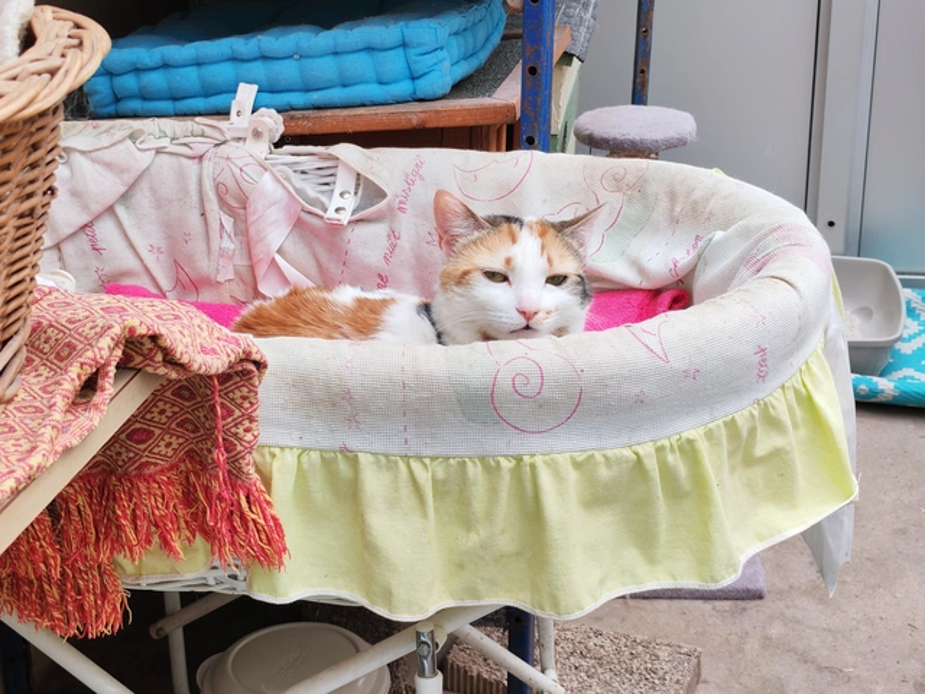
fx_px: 1523
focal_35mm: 57
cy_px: 347
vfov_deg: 25.7
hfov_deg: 33.8
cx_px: 462
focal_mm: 6.12
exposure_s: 1/100
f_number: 1.9
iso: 64
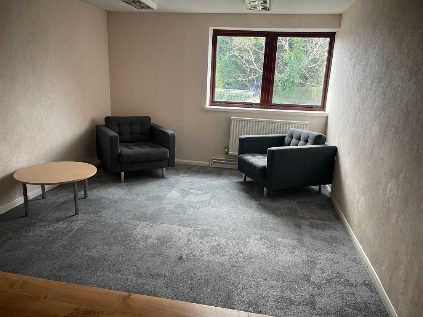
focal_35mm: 26
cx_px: 212
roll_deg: -1.2
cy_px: 158
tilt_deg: -13.2
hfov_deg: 67.3
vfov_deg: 53.1
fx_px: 318
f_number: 1.6
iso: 125
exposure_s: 1/50
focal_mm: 4.2
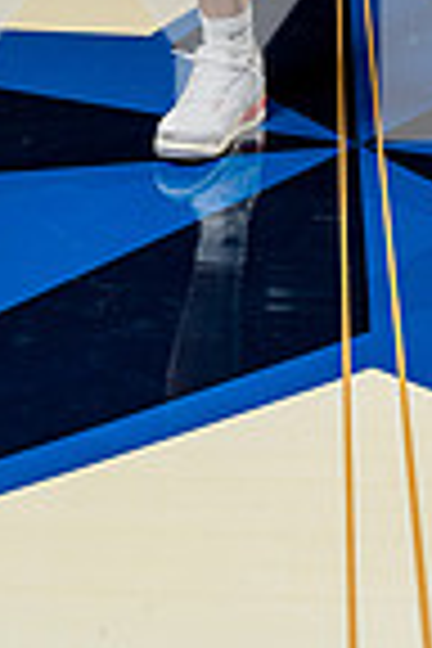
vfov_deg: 22.4
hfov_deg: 18.0
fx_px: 1350
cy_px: -310
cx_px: 338
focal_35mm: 75
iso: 640
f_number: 5.6
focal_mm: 24
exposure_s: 1/250
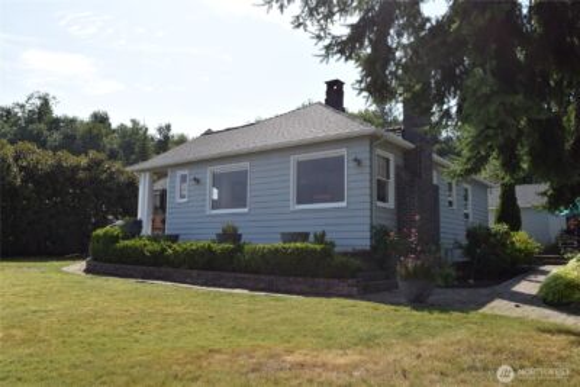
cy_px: 194
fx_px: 483
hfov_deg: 61.9
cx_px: 290
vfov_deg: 43.6
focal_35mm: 30
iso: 100
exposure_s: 1/200
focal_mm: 20
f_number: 10
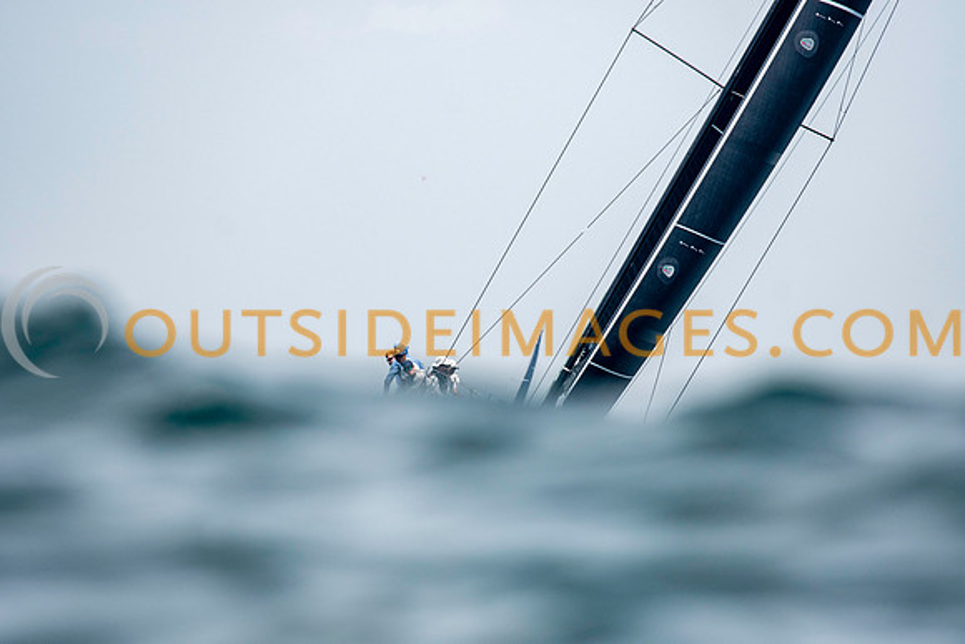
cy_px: 322
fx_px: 12065
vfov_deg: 3.1
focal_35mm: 450
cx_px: 482
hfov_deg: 4.6
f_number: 5
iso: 320
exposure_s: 1/2000
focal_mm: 300
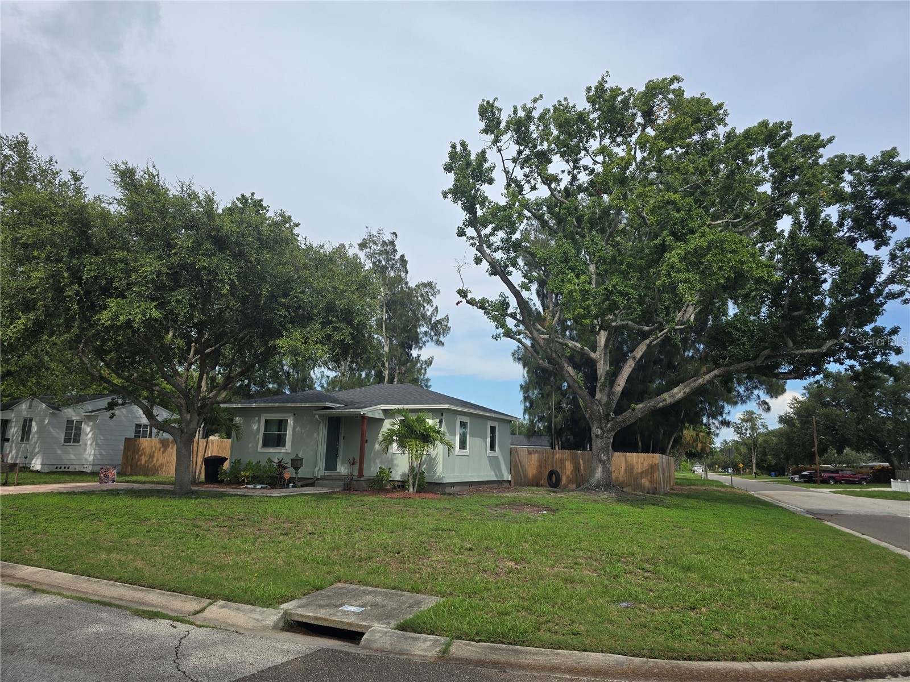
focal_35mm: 23
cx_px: 455
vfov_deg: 58.9
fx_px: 605
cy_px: 341
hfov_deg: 73.9
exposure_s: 1/673
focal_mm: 6.3
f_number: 1.7
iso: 12
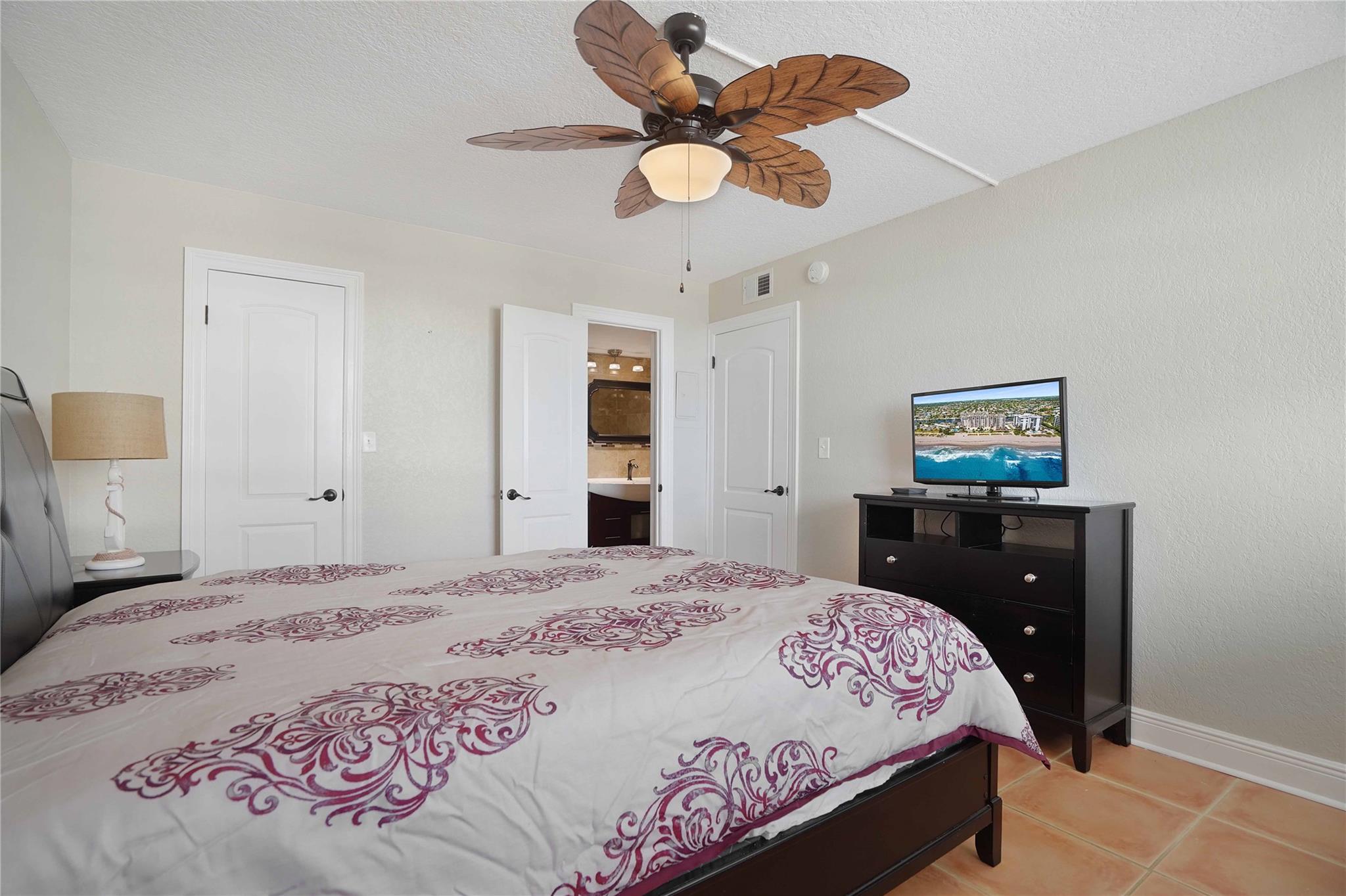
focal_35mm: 16
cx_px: 673
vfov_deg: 73.7
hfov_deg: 96.8
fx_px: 598
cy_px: 448
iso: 1250
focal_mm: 16
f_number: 5
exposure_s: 1/200
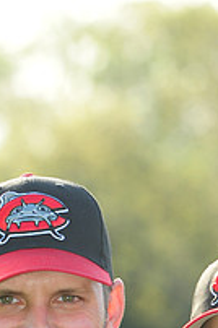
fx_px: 4839
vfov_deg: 3.9
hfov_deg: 2.6
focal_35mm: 531
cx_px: 164
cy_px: 455
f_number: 7.1
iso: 400
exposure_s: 1/320
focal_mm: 185
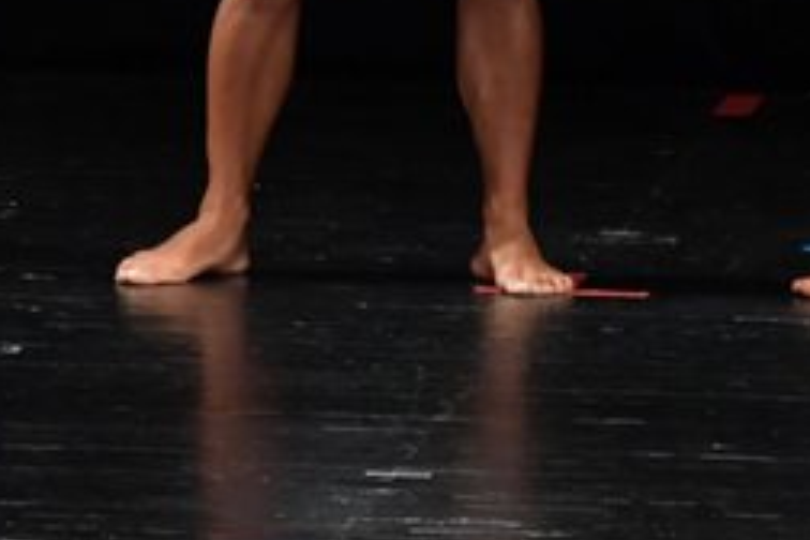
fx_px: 20766
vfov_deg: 1.5
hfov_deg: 2.2
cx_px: 121
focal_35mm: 923
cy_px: -248
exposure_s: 1/400
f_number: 5.6
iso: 3200
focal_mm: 200
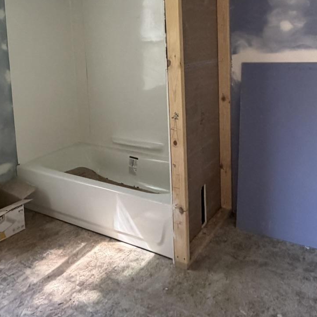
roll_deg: +3.4
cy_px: 80
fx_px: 363
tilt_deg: -7.0
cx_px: 155
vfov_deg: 45.6
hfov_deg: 47.2
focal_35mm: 35
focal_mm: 2.22
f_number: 2.2
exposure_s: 1/60
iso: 500
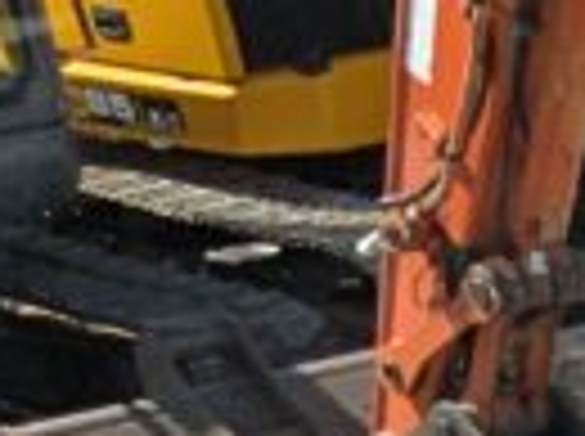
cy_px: 1690
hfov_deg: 7.1
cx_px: 2133
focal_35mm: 229
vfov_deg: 5.6
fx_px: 3863
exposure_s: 1/898
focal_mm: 3
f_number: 1.8
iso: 16
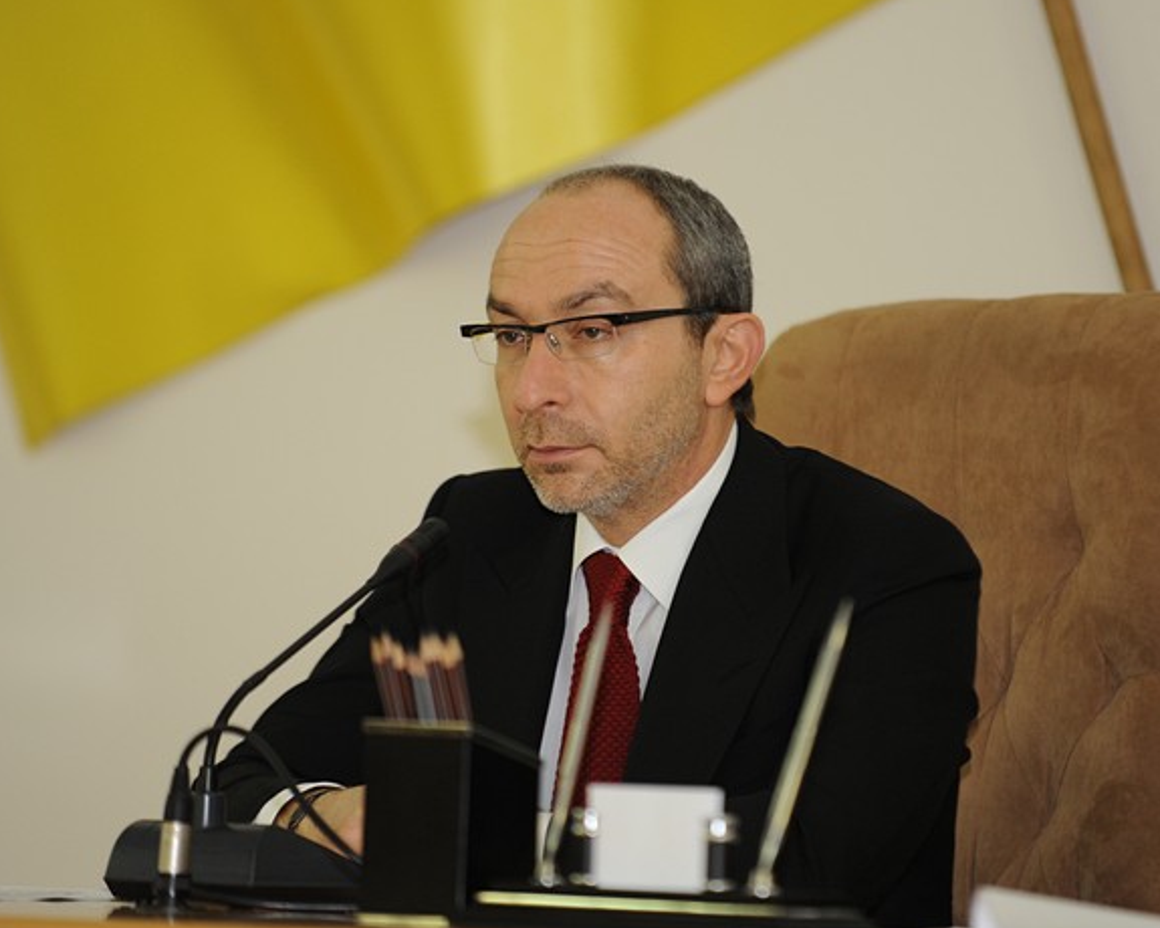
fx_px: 8961
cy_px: 450
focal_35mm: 261
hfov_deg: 7.4
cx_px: 595
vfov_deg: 5.9
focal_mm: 200
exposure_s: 1/250
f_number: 2.8
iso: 1000
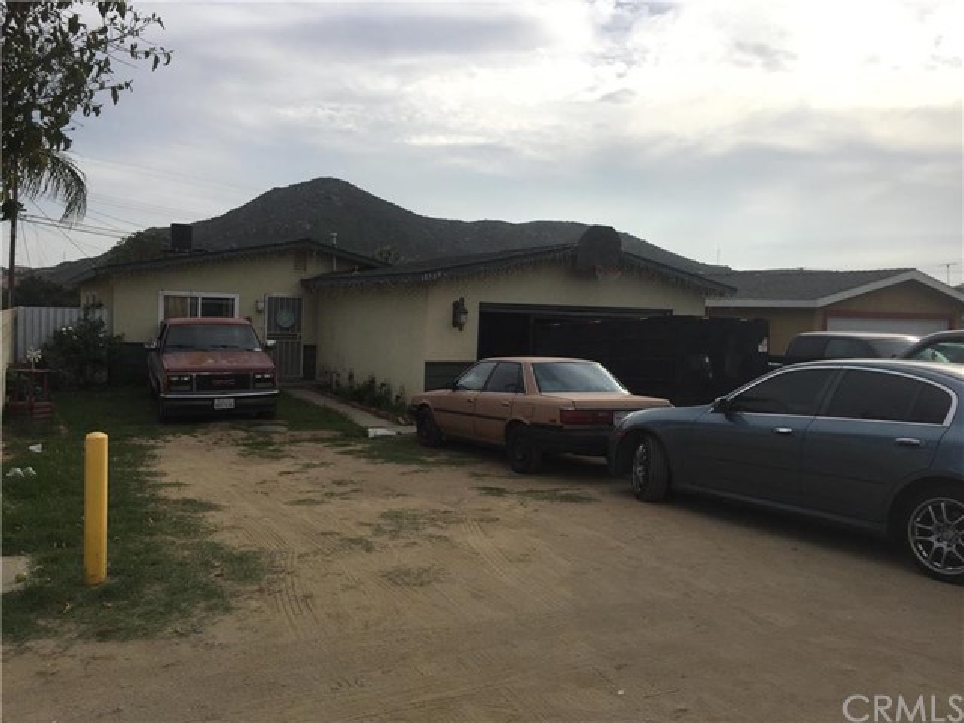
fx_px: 808
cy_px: 362
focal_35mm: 29
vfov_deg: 48.2
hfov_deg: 61.7
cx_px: 482
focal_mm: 4.15
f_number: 2.2
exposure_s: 1/2639
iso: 32
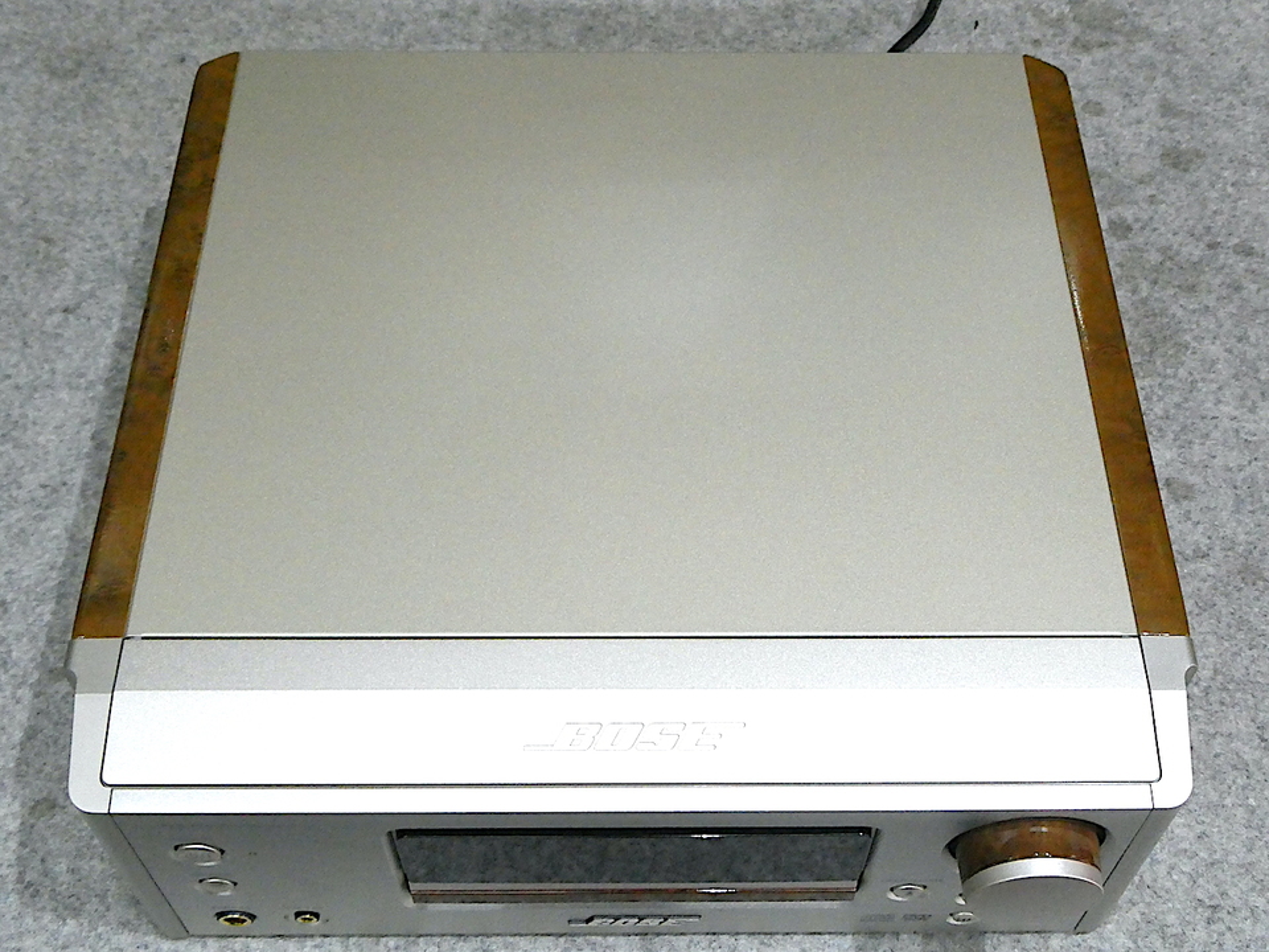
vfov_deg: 32.9
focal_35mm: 44
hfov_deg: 42.9
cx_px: 634
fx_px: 1613
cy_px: 476
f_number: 6.3
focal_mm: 7.8
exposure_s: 1/60
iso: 1600
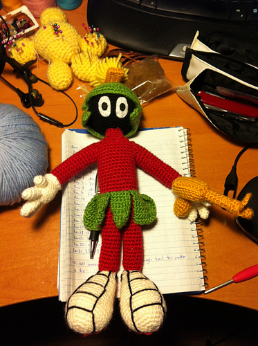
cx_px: 129
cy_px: 173
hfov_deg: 40.6
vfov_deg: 52.7
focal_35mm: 35
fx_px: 349
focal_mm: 3.85
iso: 80
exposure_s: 1/15
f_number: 2.8
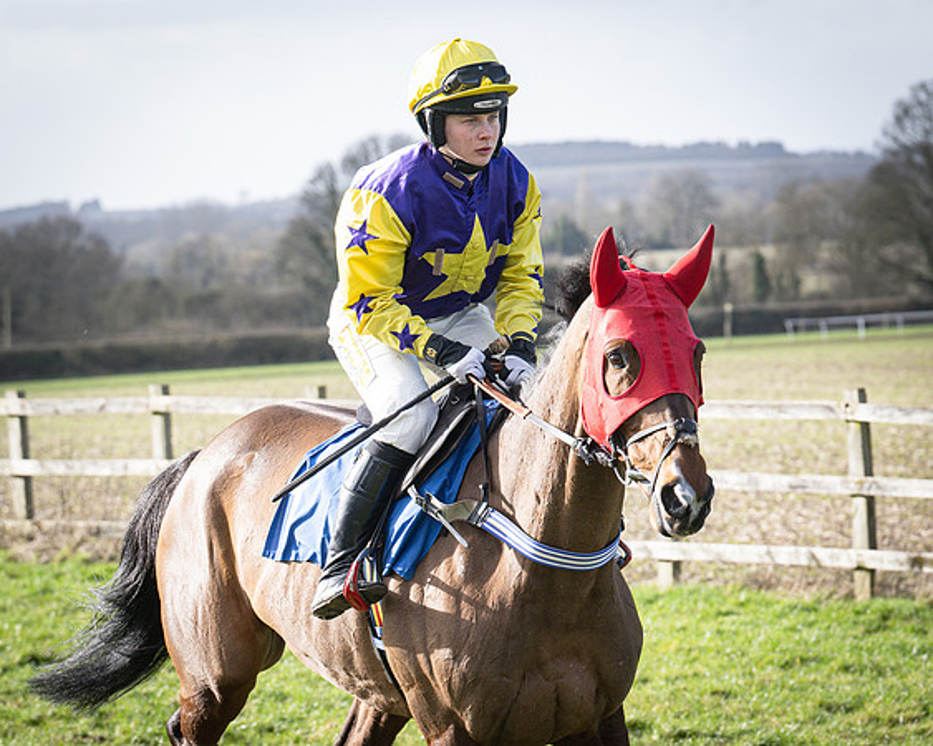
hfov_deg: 9.8
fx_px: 5414
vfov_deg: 7.9
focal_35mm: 196
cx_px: 593
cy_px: 363
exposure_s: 1/800
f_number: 5
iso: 400
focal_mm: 105
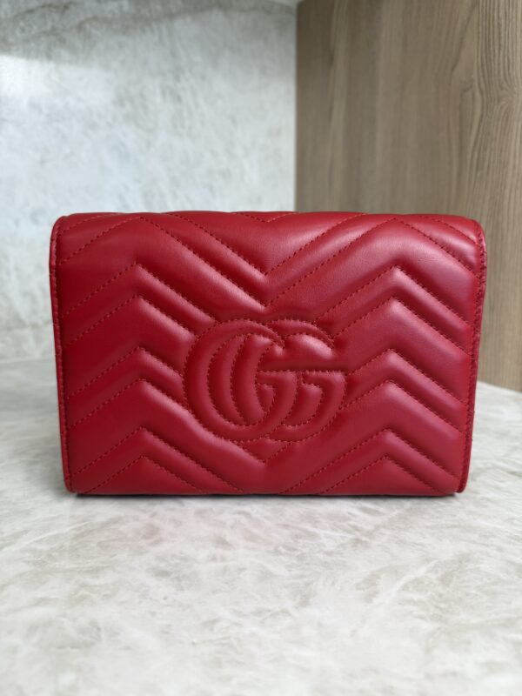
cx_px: 261
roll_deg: -0.5
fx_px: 483
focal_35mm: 24
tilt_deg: -11.3
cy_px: 348
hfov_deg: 56.8
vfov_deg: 71.6
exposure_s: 1/120
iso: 80
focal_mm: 6.76
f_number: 1.78
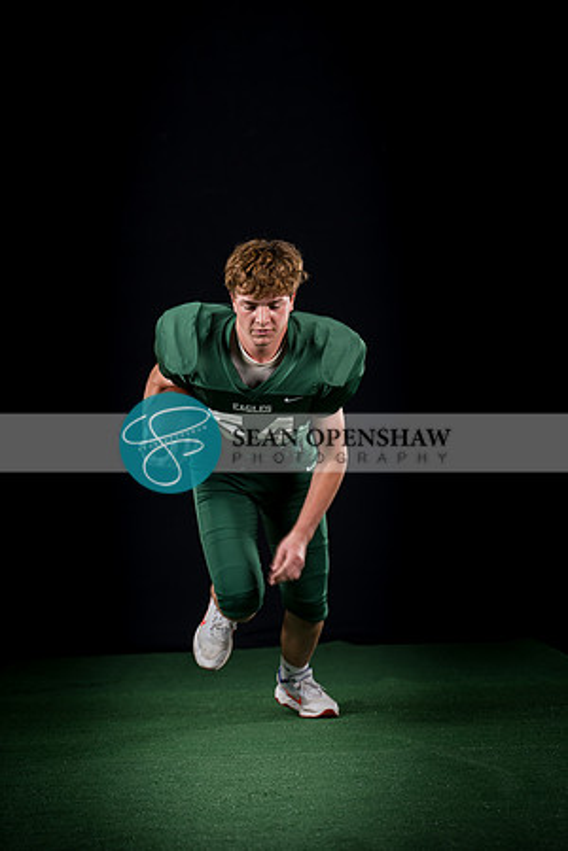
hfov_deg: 13.6
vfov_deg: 20.2
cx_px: 284
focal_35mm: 101
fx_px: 2390
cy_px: 426
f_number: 4
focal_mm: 101
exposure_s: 1/160
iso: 200
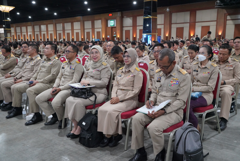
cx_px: 120
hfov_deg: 60.2
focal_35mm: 31
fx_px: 207
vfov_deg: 42.4
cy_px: 80
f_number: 6.3
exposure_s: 1/200
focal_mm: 31
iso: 10000
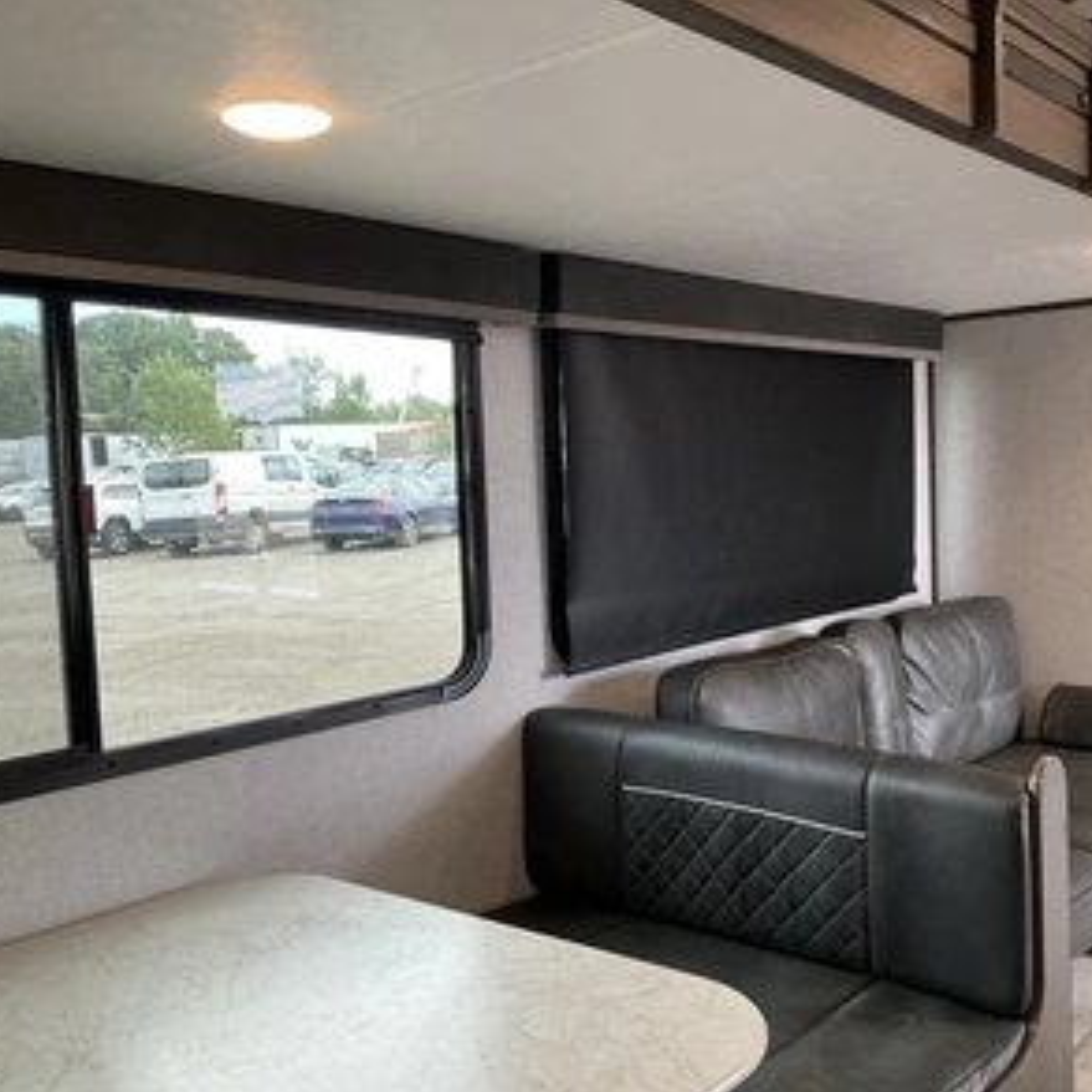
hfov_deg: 46.5
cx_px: 719
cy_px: 555
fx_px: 1249
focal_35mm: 35
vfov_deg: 47.2
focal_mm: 3
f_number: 1.8
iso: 64
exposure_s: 1/115
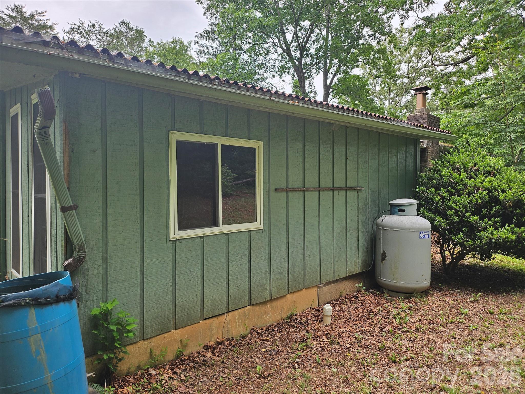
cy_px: 197
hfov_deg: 71.6
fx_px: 364
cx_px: 262
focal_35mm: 24
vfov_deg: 56.8
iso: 50
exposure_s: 1/253
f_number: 1.8
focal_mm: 5
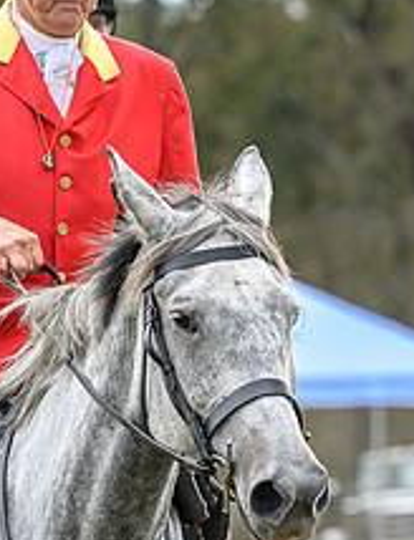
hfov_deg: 3.1
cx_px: 116
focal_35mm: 479
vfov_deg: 4.1
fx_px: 7534
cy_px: 241
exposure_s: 1/1000
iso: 640
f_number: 3.5
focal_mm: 140
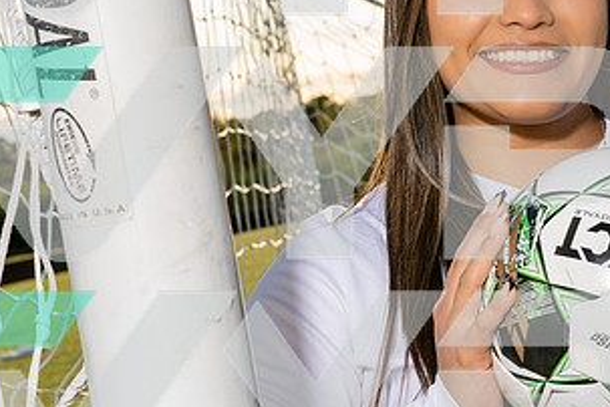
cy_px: 154
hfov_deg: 16.9
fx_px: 2050
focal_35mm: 121
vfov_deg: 11.3
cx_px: 405
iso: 200
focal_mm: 61
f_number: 10
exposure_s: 1/200
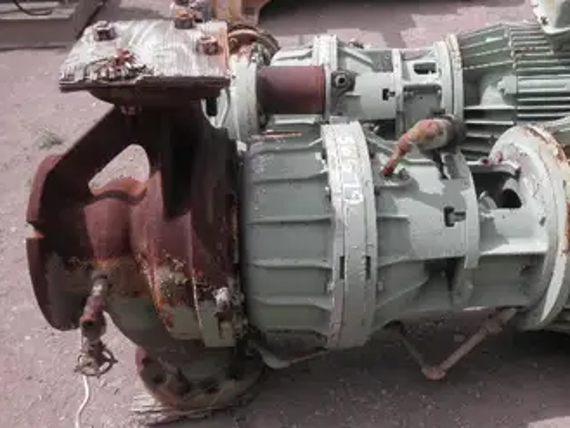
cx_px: 315
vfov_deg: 41.7
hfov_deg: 53.8
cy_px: 253
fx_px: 560
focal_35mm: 34
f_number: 8.5
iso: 64
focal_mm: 5
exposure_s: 1/80
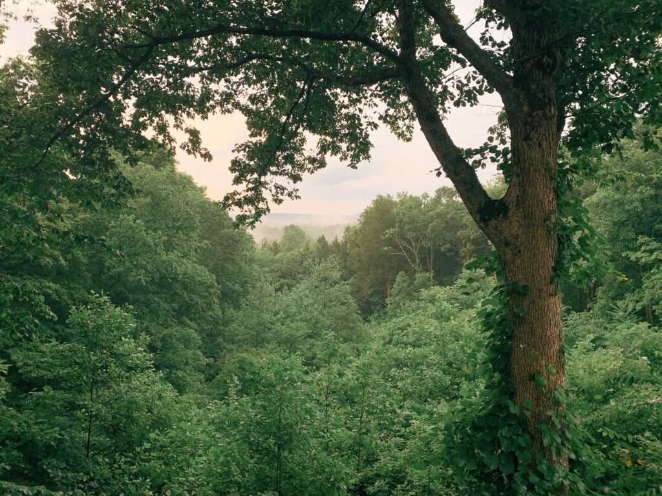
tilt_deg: -2.2
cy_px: 248
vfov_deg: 53.1
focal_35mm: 26
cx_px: 331
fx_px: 497
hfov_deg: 67.3
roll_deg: +0.2
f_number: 1.8
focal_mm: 4.25
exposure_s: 1/249
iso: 25
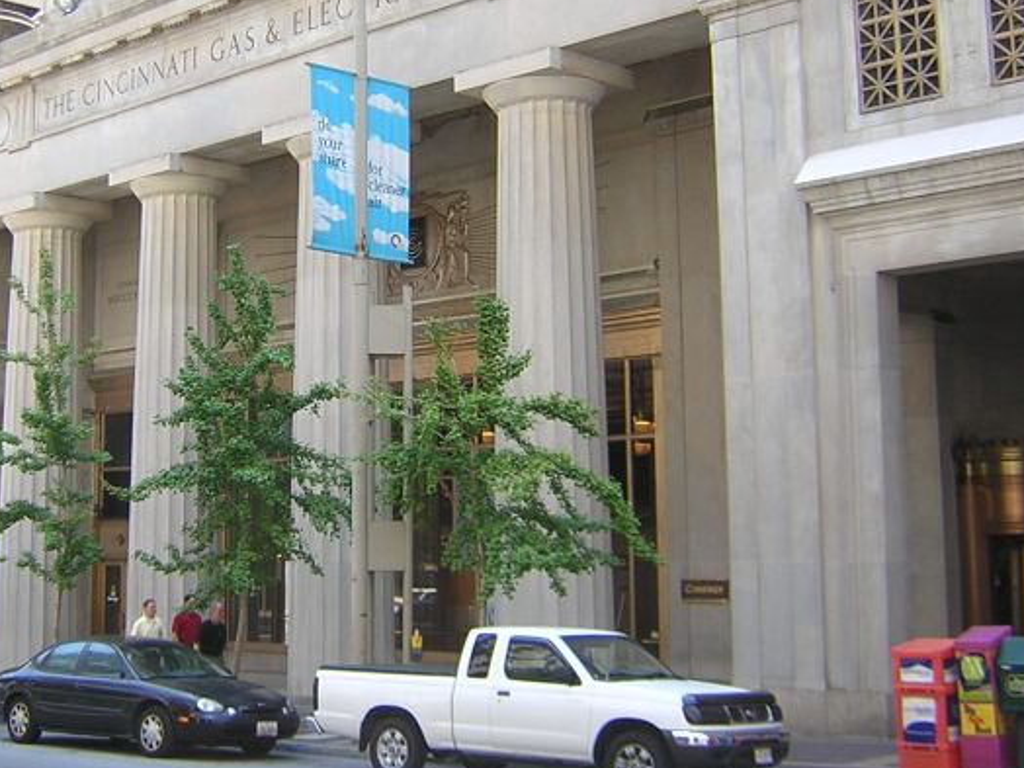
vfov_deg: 26.3
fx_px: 1627
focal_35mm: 55
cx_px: 328
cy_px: 211
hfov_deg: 34.6
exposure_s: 1/190
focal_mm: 4.7
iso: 100
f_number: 2.6
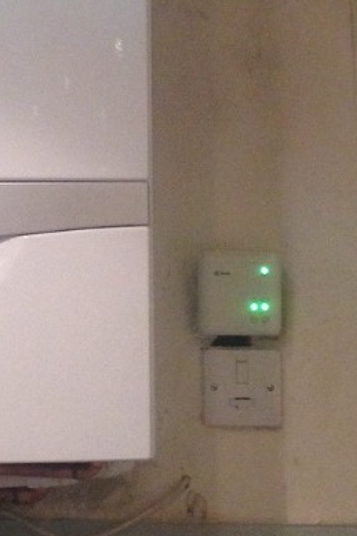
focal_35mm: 106
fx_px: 1578
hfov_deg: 12.8
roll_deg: +0.2
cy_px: 150
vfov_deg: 19.2
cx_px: 61
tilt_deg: +3.2
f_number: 2.4
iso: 250
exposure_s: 1/20
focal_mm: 4.12
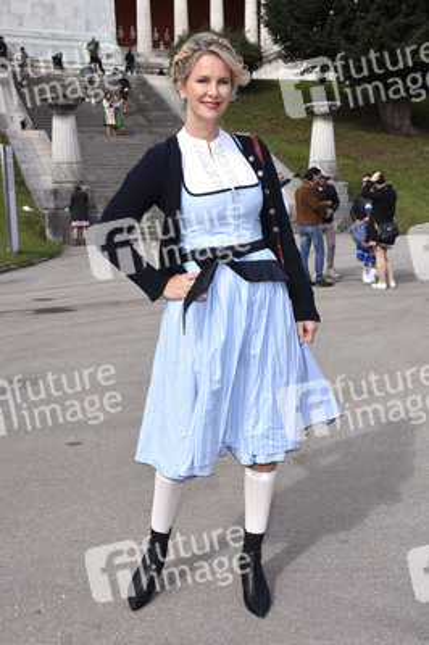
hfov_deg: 33.0
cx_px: 214
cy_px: 322
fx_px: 725
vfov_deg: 48.0
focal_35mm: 40
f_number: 9
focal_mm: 27
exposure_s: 1/160
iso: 160
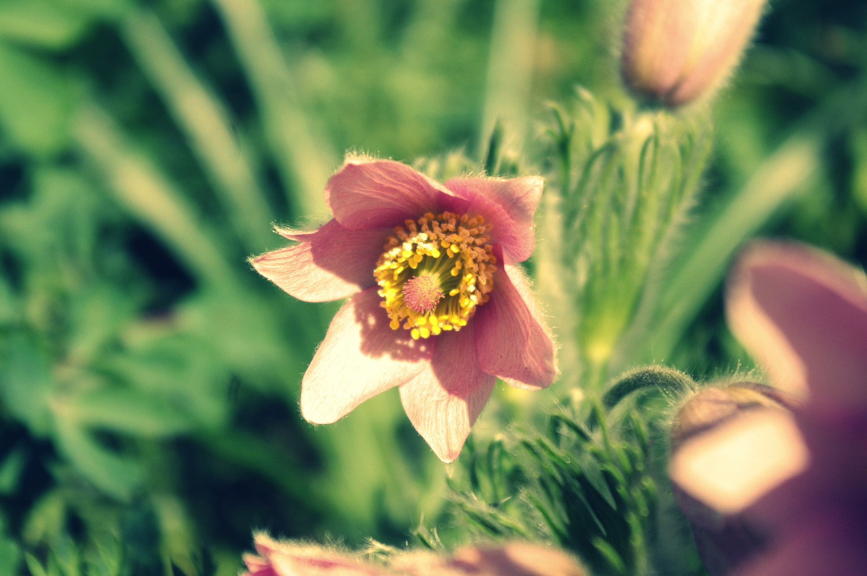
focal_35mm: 82
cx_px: 434
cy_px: 288
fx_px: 1972
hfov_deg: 24.8
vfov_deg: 16.6
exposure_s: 1/800
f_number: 7.1
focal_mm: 55
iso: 200
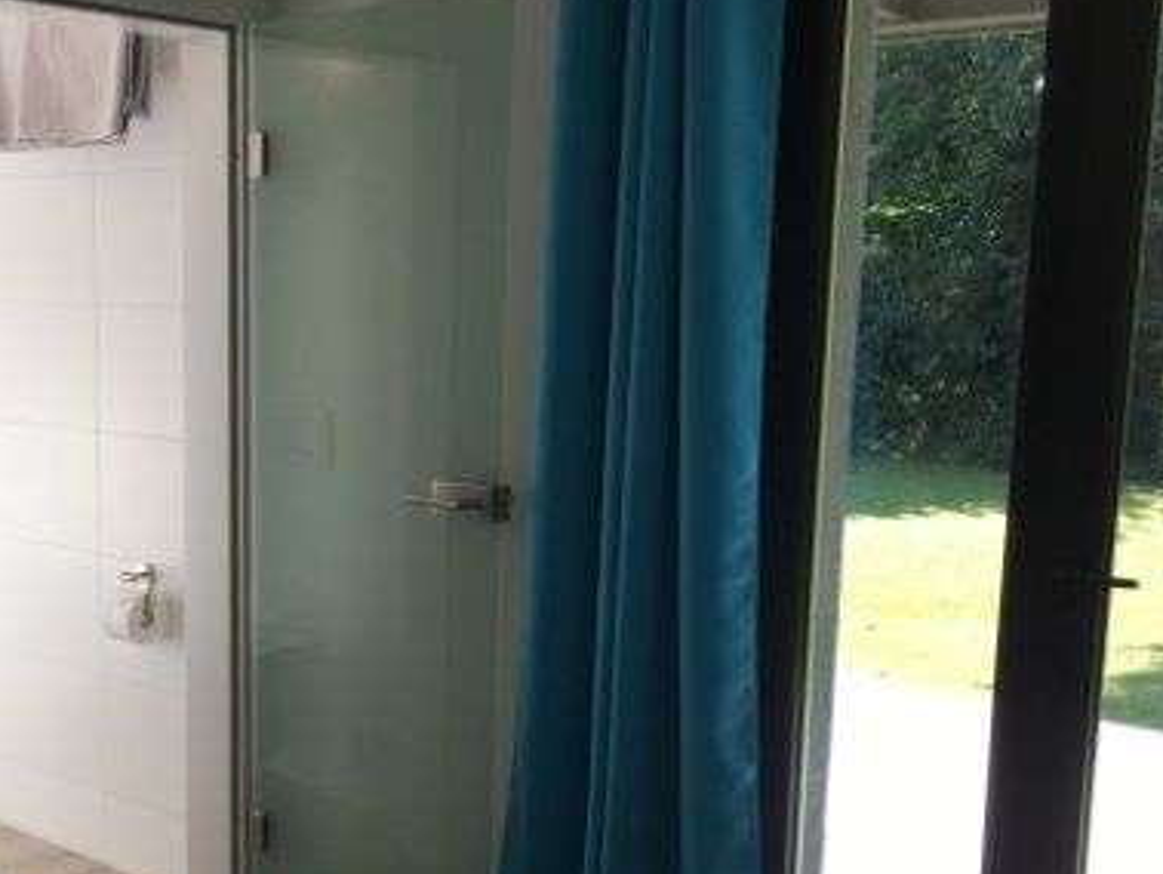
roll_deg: -0.7
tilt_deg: -8.8
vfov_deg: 29.5
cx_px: 386
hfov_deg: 38.4
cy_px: 569
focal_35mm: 49
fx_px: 1647
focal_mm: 4.15
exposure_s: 1/114
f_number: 2.2
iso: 25
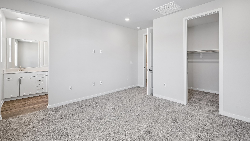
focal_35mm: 15
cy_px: 62
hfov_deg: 103.0
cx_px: 124
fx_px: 99
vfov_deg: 70.2
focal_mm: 14
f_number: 9
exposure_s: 1/25
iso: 400
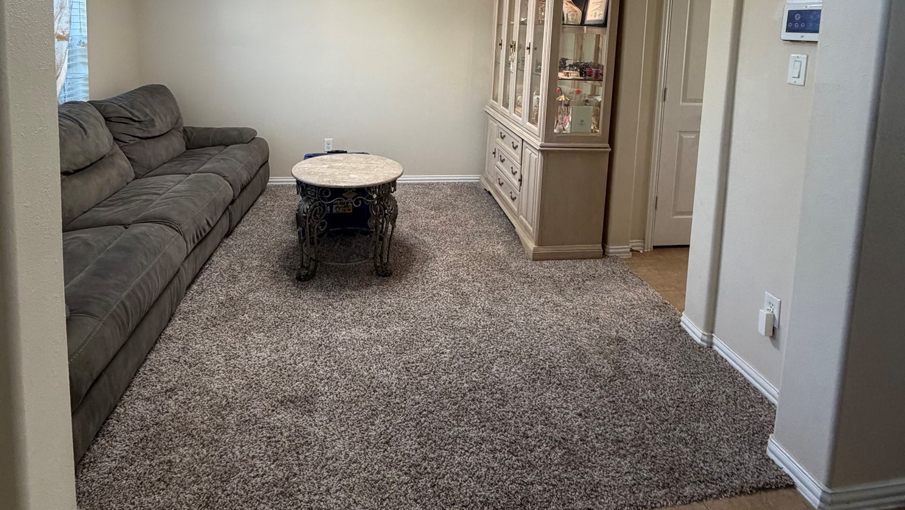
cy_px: 81
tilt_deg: -5.9
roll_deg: -1.9
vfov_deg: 49.5
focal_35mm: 21
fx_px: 504
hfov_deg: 83.8
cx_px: 447
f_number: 2.2
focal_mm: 2.22
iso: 320
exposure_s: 1/120
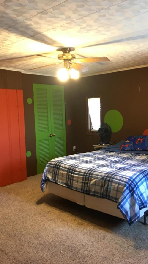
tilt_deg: -4.7
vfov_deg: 59.5
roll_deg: +1.2
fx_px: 230
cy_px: 134
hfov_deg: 35.6
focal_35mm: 33
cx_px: 85
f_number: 2.2
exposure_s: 1/15
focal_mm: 4.15
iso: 100
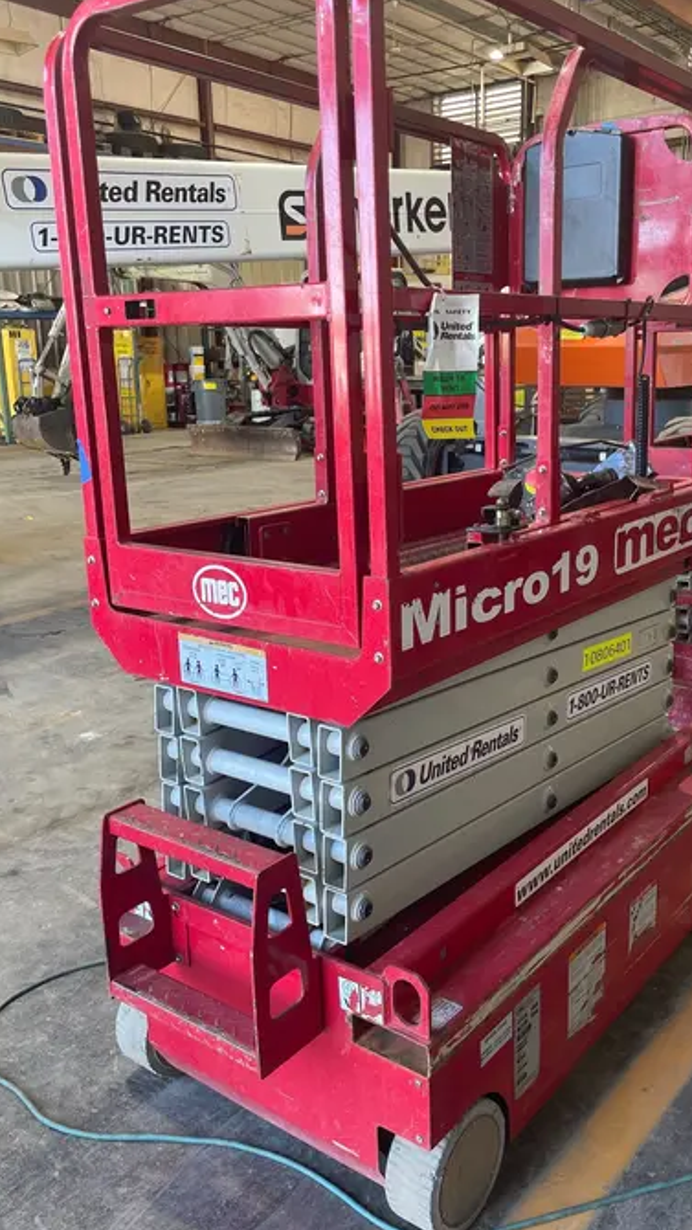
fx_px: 1011
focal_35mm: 31
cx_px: 424
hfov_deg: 37.6
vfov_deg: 62.6
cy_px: 583
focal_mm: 4.2
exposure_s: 1/60
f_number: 1.6
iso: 80
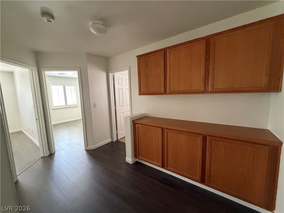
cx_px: 142
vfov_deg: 85.7
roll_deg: +2.0
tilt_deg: -6.3
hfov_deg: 102.1
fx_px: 115
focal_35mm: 14
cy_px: 106
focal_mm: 2.22
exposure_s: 1/60
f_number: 2.2
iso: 800
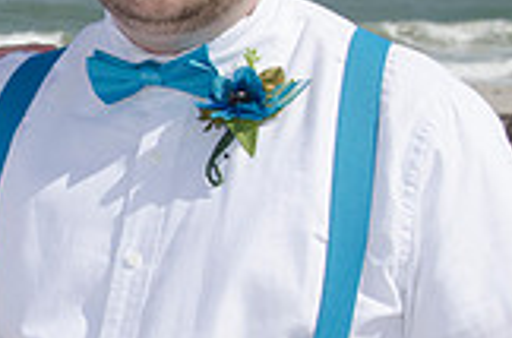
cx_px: -212
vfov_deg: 5.3
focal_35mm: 258
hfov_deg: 7.9
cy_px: 167
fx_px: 3659
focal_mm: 48
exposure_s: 1/250
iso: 100
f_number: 11
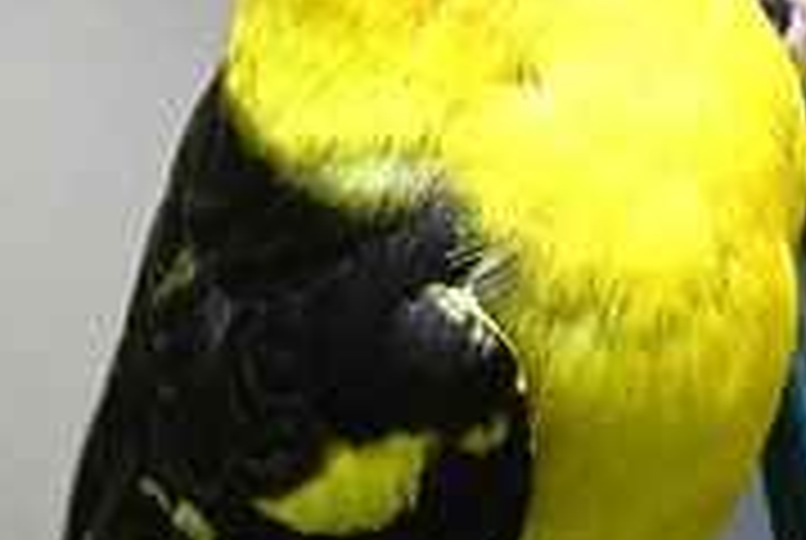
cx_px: 347
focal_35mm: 2590
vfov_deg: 0.5
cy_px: 214
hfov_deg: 0.8
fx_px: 58083
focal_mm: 800
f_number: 6.3
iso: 2500
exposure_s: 1/800
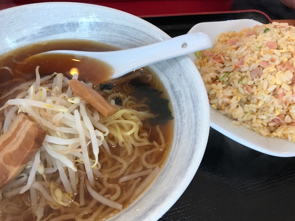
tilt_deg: -54.0
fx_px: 239
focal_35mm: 28
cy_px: 110
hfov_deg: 63.4
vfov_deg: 49.7
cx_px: 148
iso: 25
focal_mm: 3.99
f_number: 1.8
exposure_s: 1/40
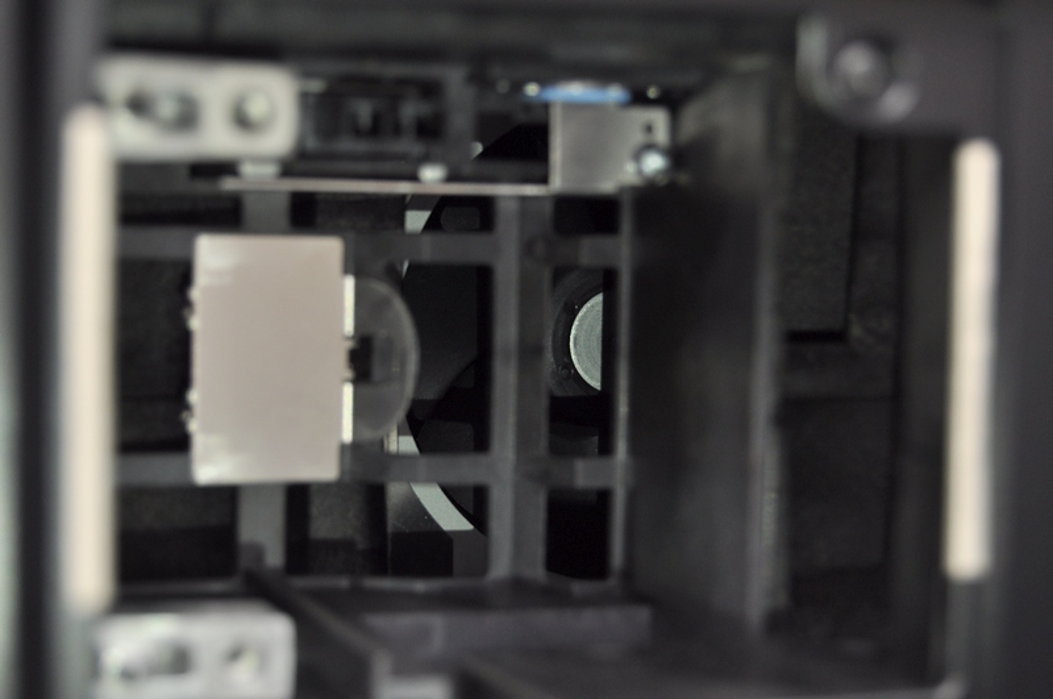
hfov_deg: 24.7
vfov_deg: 16.5
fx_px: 2410
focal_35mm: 82
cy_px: 350
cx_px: 526
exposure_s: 1/60
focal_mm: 55
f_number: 5.6
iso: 400
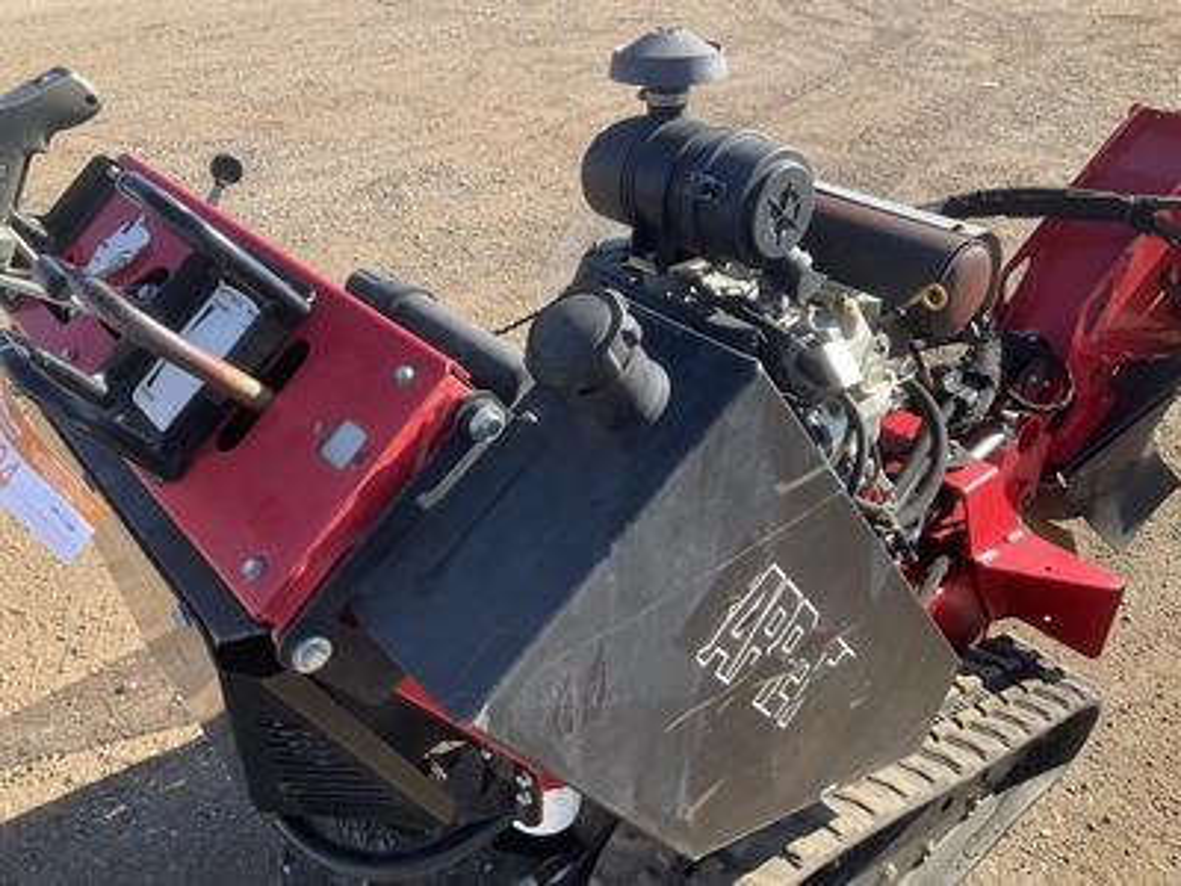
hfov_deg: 61.7
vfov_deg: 48.2
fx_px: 989
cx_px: 590
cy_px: 443
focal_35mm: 29
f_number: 1.8
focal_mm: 3
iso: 25
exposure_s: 1/486
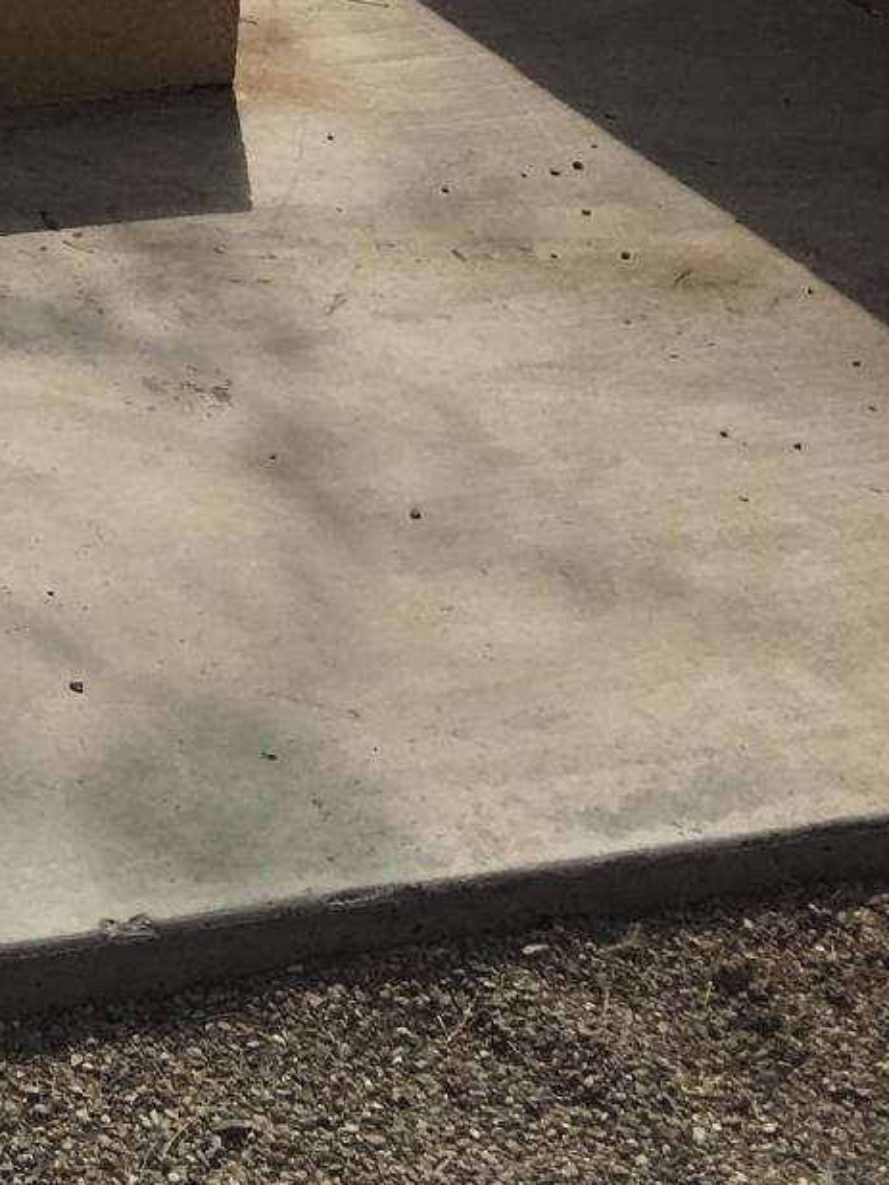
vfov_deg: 19.1
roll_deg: +0.1
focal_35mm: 94
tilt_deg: -13.4
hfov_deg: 14.5
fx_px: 3218
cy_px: -421
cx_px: -513
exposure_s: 1/2079
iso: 25
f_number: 2.2
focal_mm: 4.15
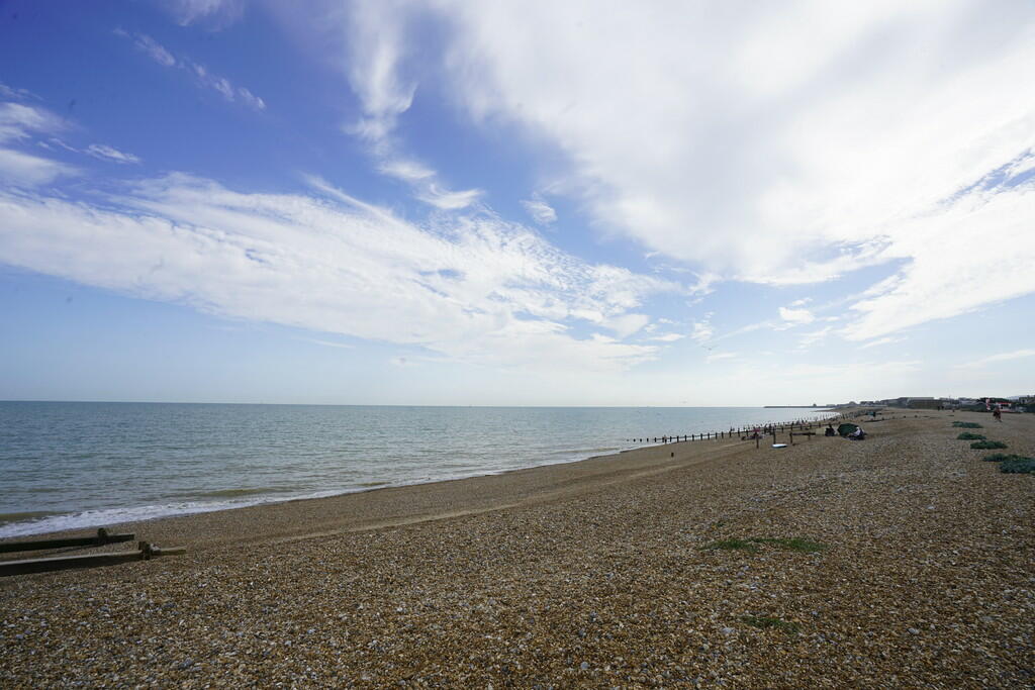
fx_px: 460
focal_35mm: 16
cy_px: 345
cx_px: 518
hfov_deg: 96.7
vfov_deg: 73.8
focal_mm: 16
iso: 100
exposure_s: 1/80
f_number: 14
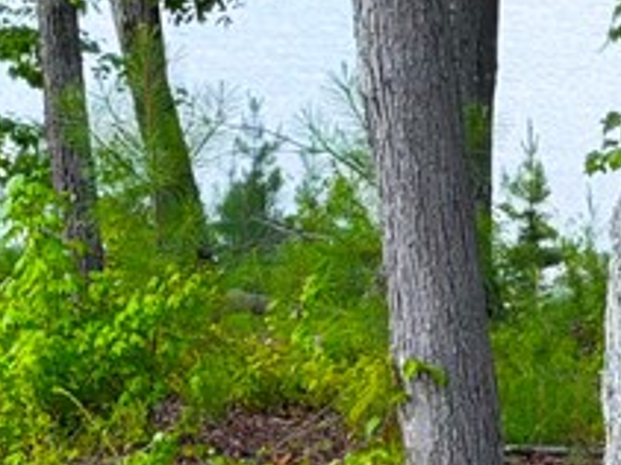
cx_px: 768
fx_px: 4178
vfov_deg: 6.4
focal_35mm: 233
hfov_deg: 8.4
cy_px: 197
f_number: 1.78
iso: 64
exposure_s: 1/652
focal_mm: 6.76
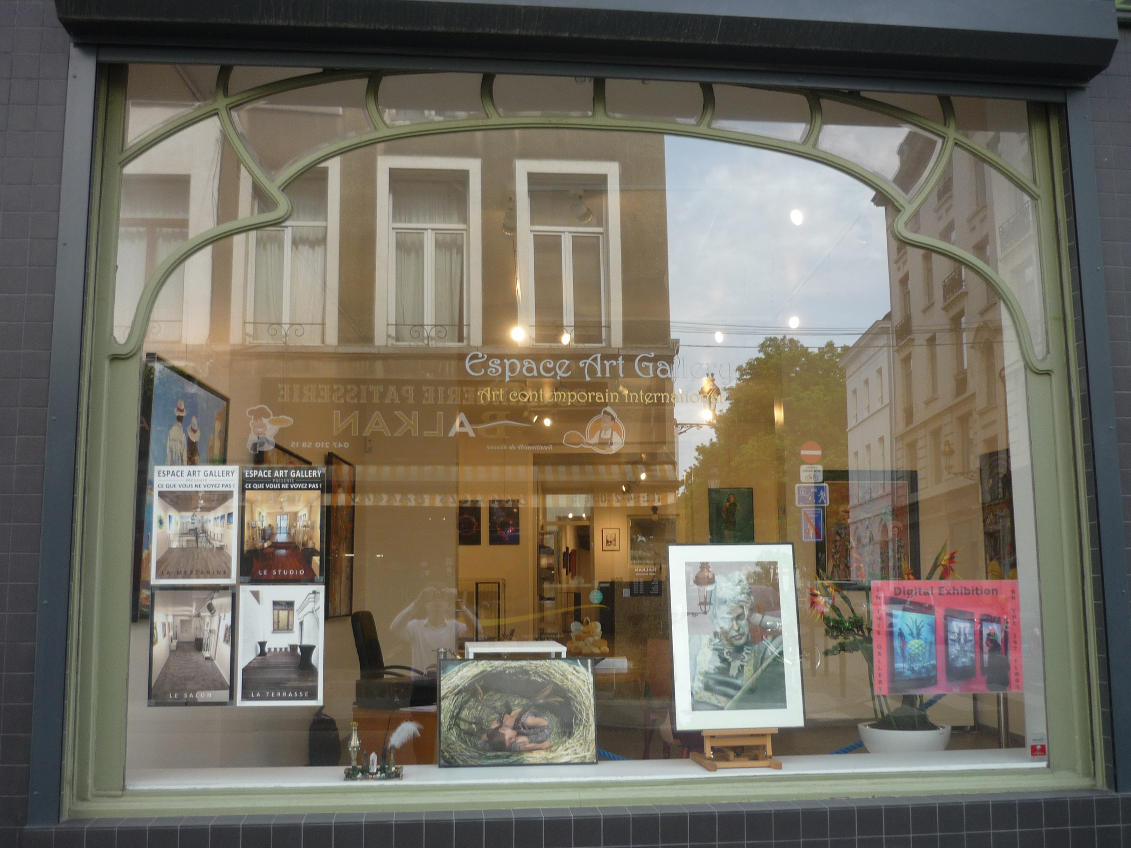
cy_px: 424
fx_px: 1078
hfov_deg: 55.4
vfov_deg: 42.9
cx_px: 566
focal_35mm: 33
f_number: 2.8
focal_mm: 5.5
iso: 100
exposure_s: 1/160
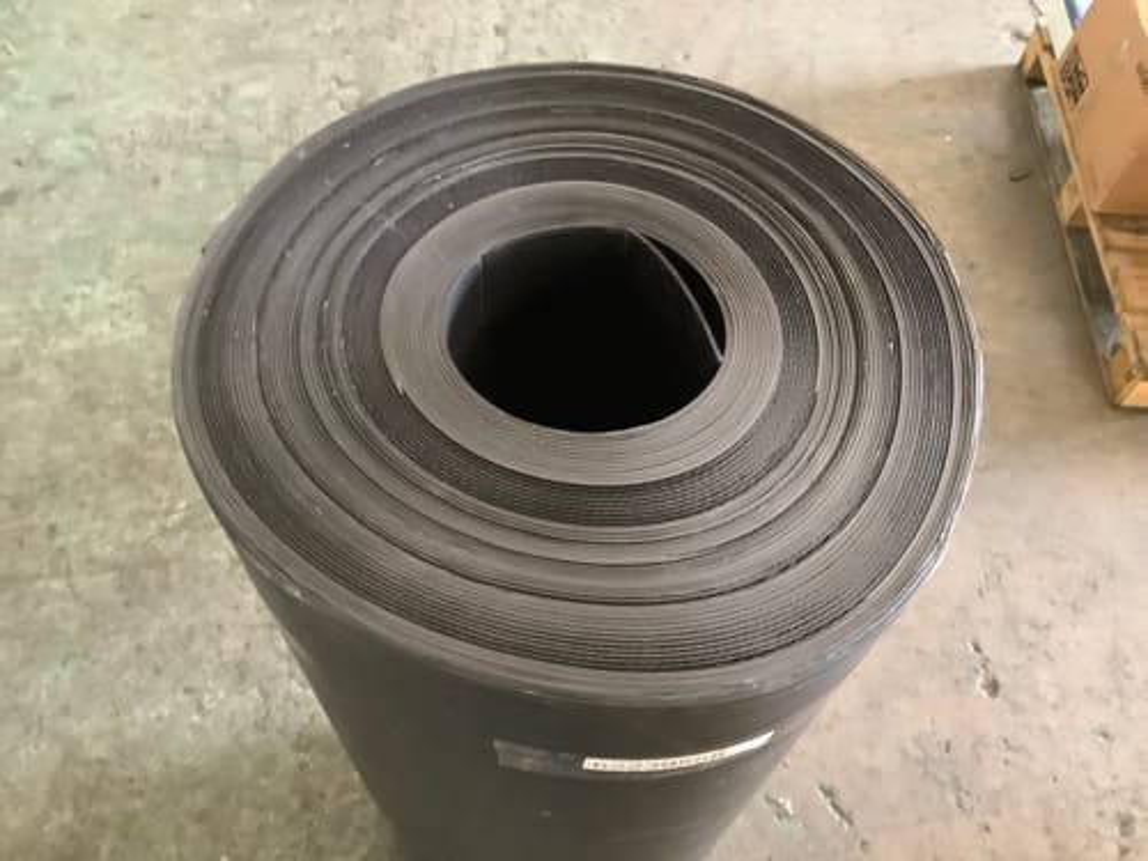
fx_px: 1028
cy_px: 430
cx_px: 574
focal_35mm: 31
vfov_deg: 45.4
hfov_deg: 58.4
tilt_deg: -57.6
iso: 640
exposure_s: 1/25
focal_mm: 3.3
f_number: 2.4
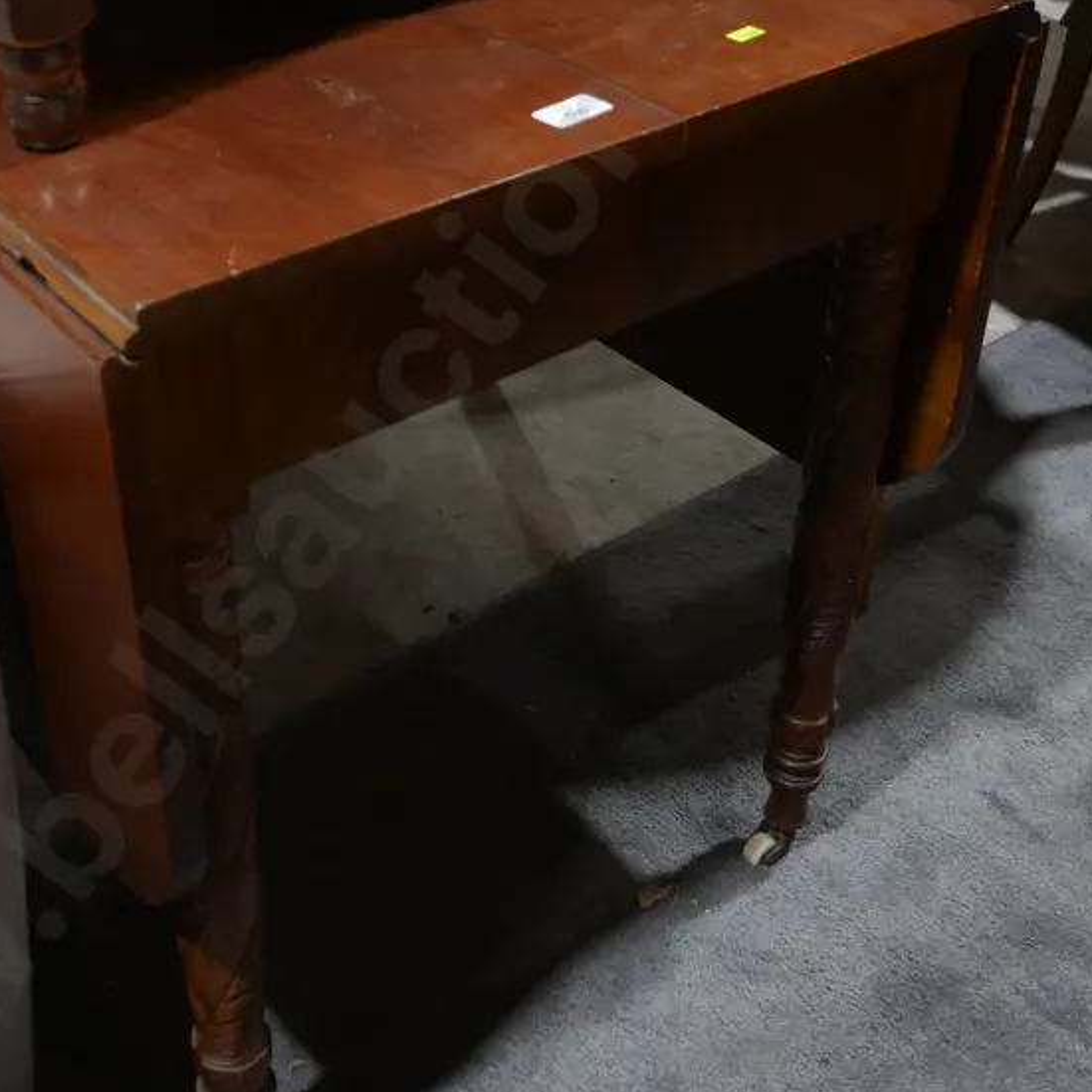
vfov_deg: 36.7
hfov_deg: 36.4
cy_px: 442
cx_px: 373
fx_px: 1642
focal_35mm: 46
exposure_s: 1/60
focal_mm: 14
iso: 320
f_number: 3.5
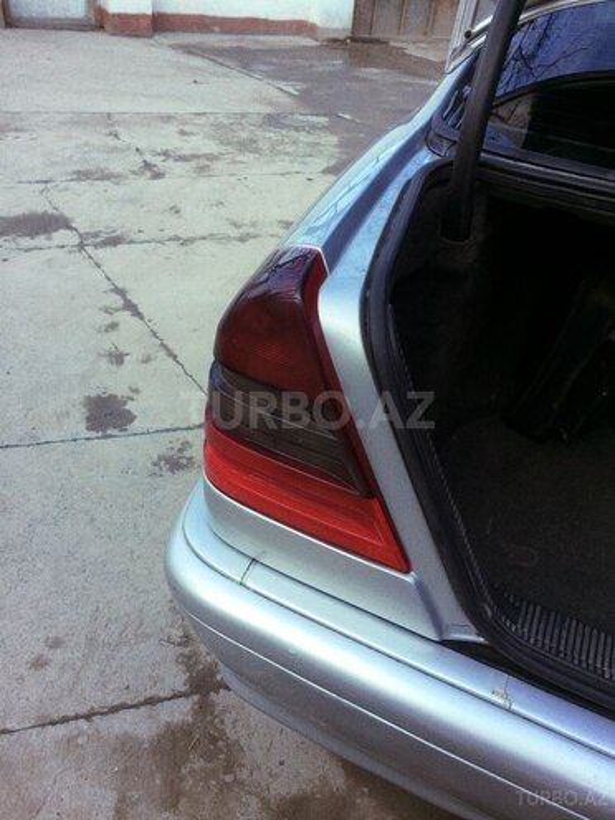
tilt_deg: -40.1
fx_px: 687
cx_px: 308
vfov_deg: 61.7
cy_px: 410
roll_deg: -7.5
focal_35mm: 29
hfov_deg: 48.2
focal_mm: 4.15
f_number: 2.2
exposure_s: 1/260
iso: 32
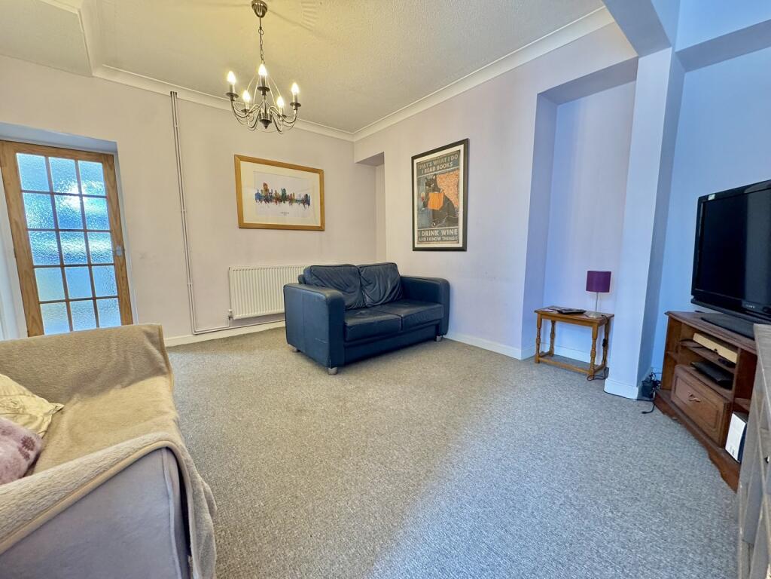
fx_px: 312
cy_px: 290
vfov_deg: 85.7
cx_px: 386
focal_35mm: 14
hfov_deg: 102.1
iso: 250
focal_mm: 2.22
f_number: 2.2
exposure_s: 1/50
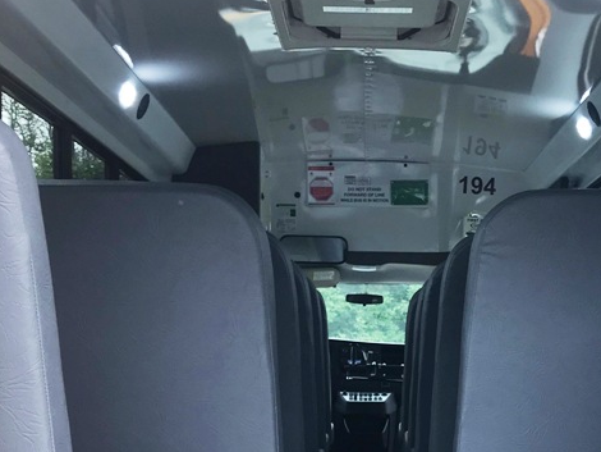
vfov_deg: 23.4
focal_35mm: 61
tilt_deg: -1.8
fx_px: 1060
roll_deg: -2.0
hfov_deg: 31.5
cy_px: 403
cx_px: 384
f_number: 1.8
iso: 20
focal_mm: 3.99
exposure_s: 1/127
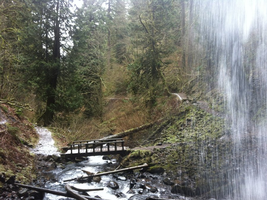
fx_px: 270
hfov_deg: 52.7
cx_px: 134
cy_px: 100
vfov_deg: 40.6
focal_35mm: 35
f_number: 2.8
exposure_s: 1/40
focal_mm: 3.85
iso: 80
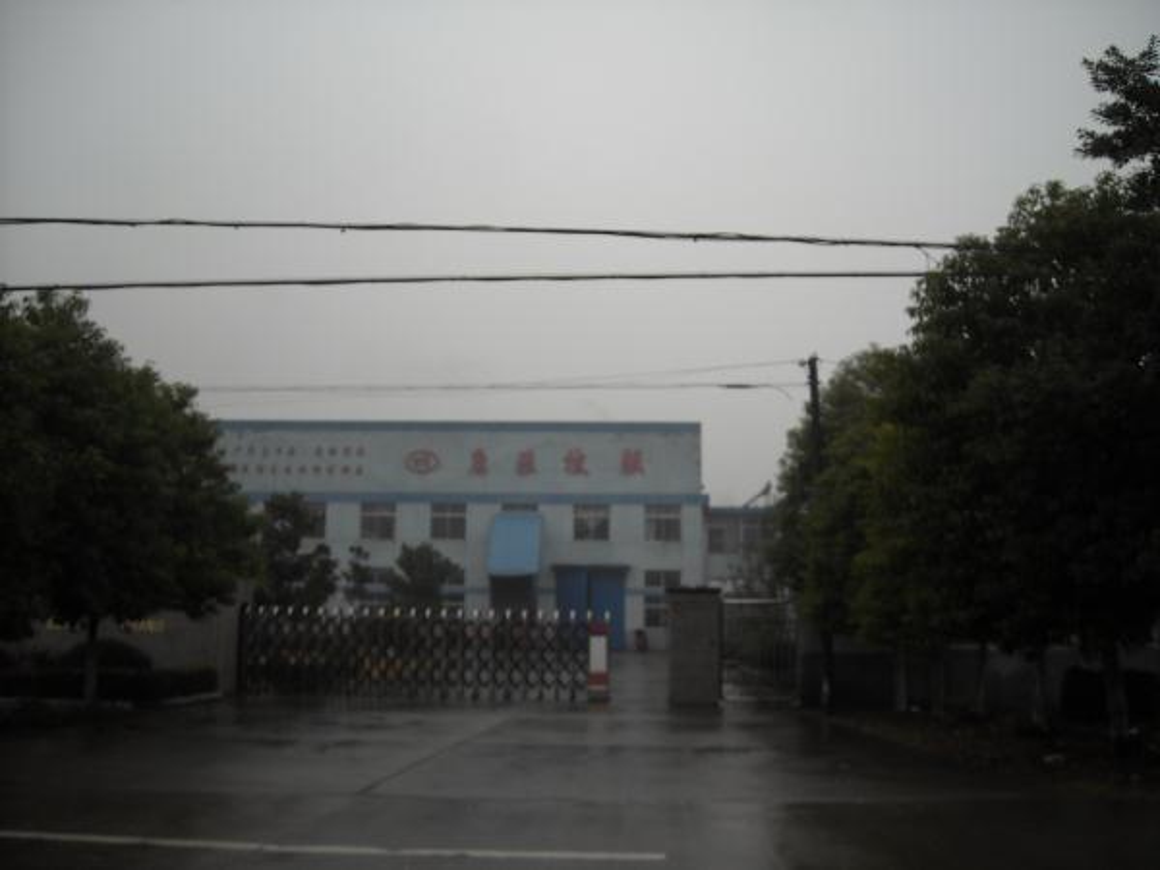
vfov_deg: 40.7
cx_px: 580
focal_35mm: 35
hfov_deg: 52.6
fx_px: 1173
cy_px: 435
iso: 64
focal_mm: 5.7
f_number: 2.8
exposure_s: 1/296
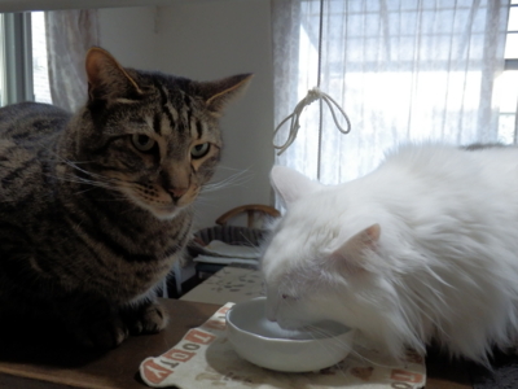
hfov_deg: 55.4
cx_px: 259
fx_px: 494
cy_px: 194
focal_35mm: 33
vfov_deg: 42.9
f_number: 3.4
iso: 640
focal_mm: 6
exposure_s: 1/60
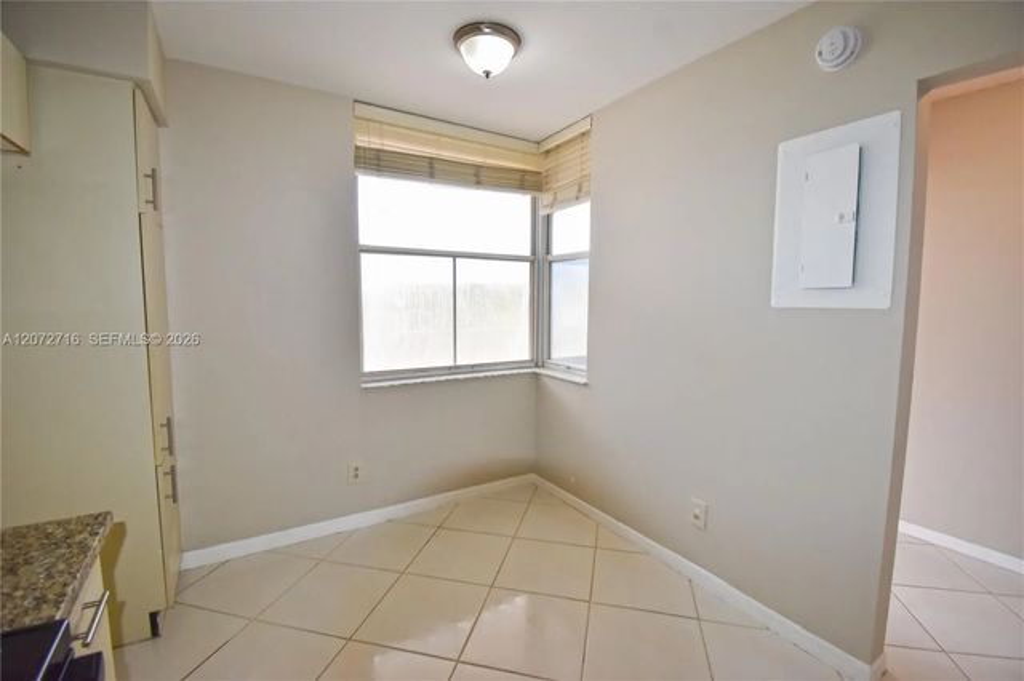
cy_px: 340
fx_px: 426
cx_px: 512
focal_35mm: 15
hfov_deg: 100.4
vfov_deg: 77.3
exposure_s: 1/160
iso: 720
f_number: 5.6
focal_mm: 10
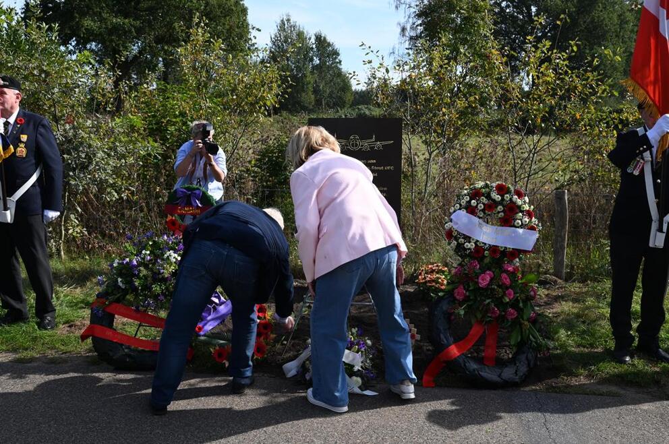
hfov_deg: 50.7
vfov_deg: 35.0
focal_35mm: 38
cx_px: 334
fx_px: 705
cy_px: 222
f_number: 11
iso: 500
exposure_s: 1/500
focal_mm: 38
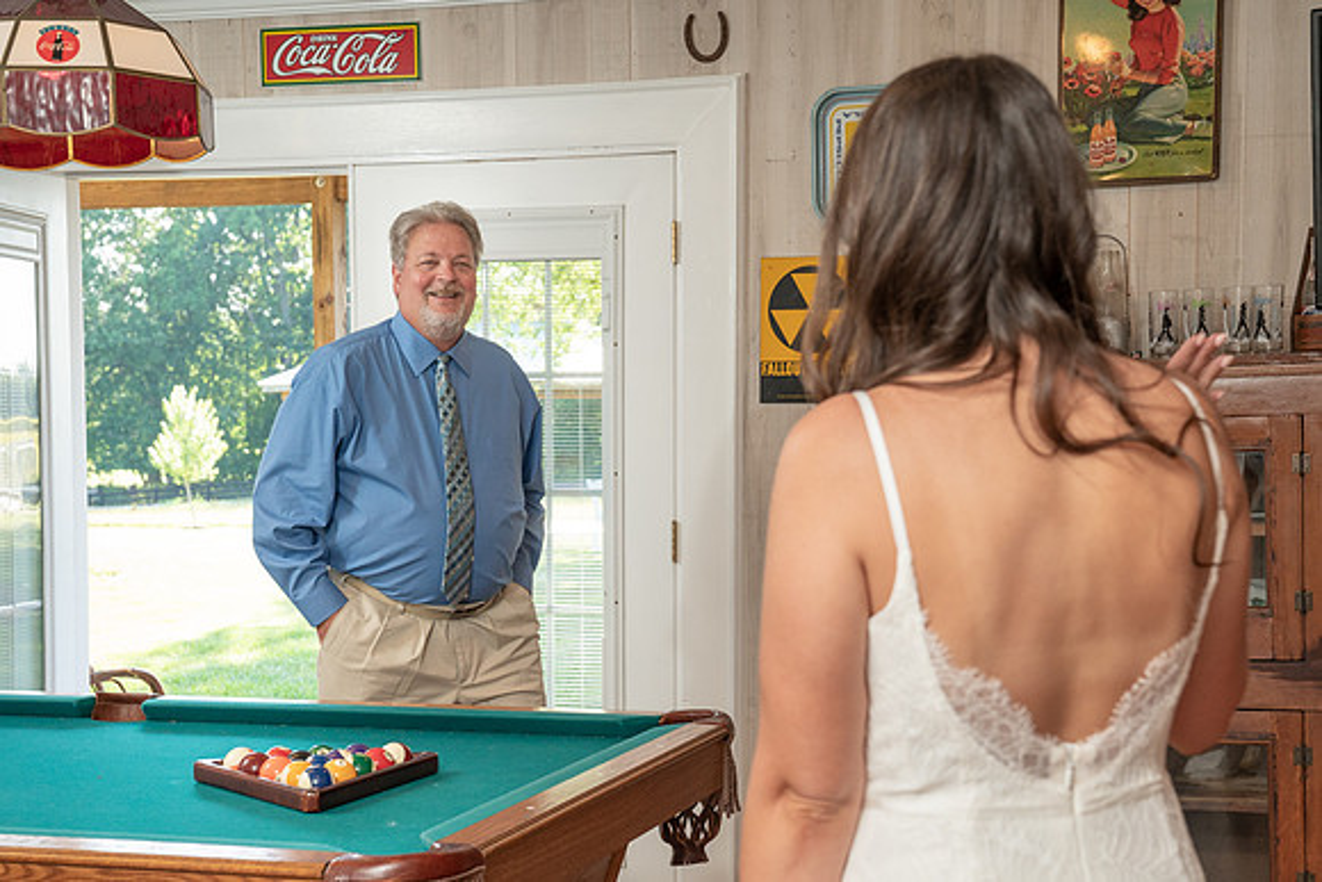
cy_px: 545
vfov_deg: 23.3
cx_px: 682
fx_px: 2138
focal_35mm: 58
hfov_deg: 34.4
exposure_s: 1/250
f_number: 5.6
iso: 1000
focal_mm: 46
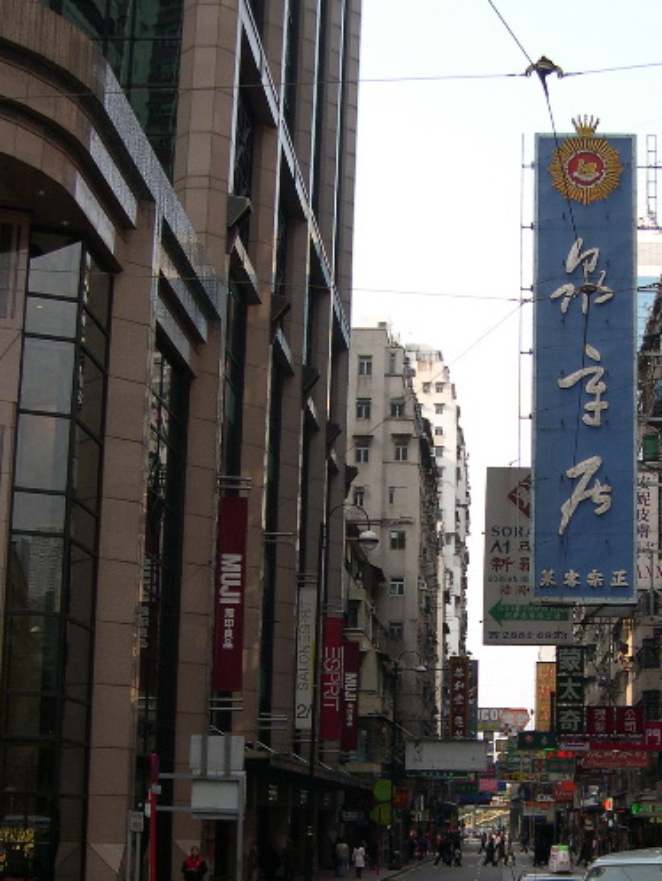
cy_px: 589
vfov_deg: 31.4
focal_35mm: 61
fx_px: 1554
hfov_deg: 23.7
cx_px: 527
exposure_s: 1/489
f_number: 2.8
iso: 100
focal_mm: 8
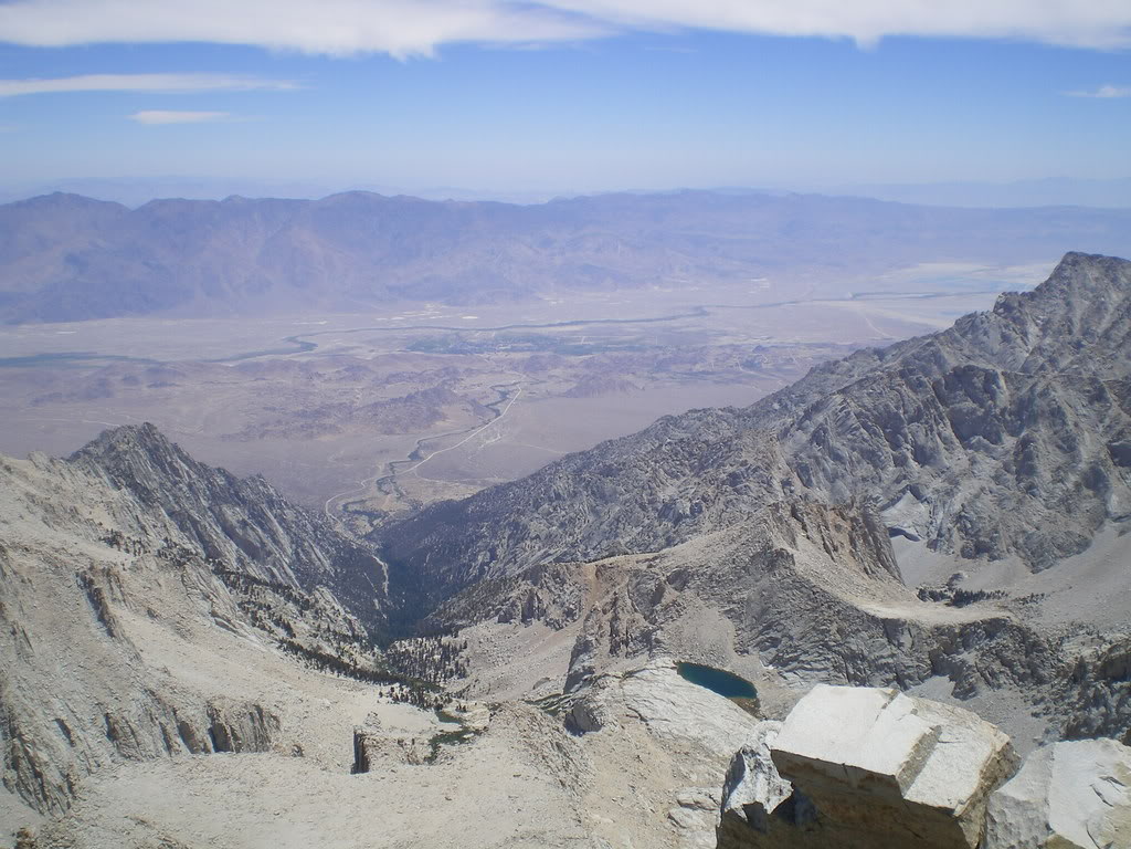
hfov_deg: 49.0
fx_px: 1242
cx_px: 566
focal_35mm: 38
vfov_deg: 37.7
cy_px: 424
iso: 64
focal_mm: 6.3
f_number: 4.6
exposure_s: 1/500
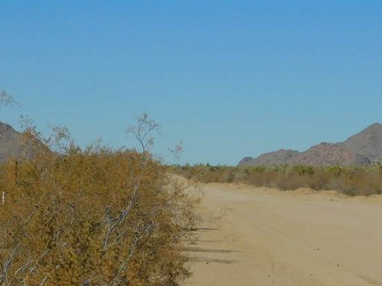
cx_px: 165
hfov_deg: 13.1
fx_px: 1666
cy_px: 196
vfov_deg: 9.8
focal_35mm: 151
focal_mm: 14.2
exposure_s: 1/640
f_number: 8.8
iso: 125
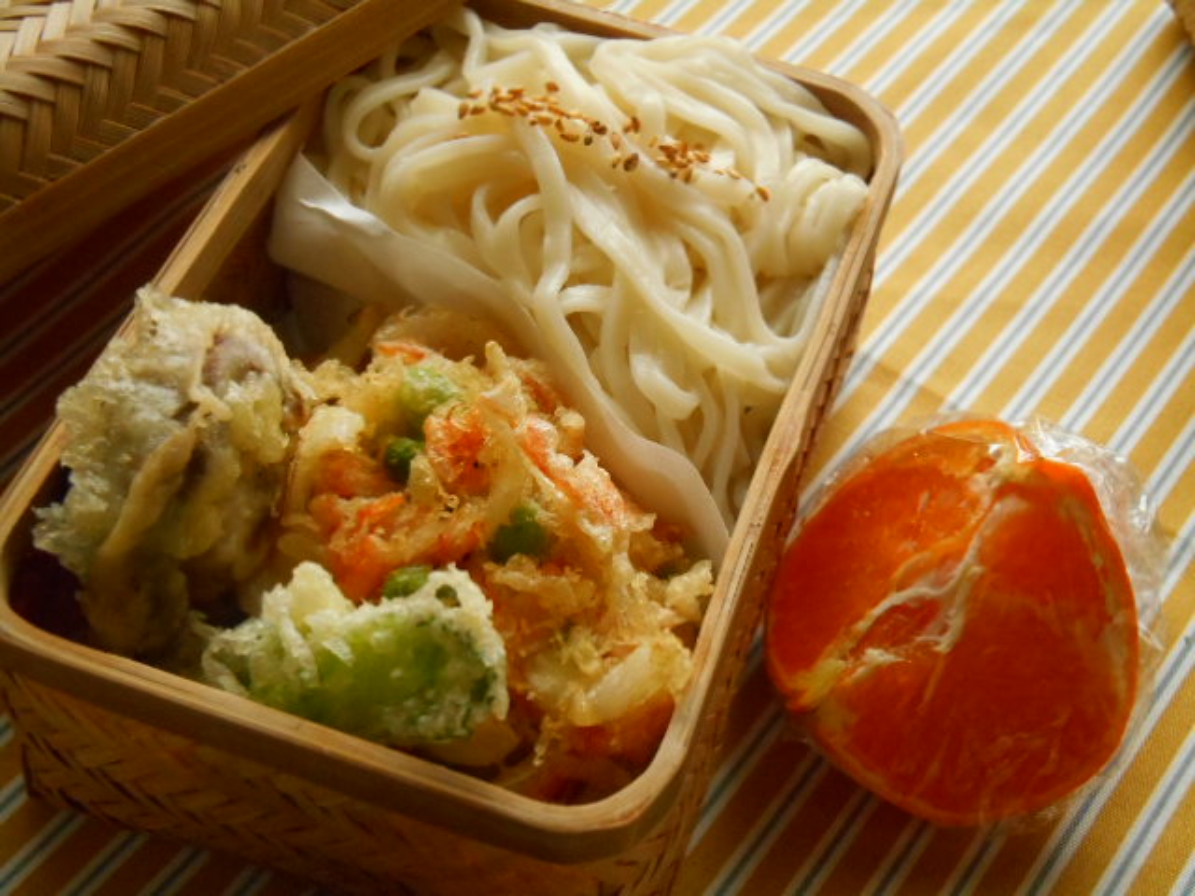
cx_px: 598
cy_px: 448
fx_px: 1830
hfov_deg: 36.2
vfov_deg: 27.5
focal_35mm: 53
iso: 800
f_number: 4.2
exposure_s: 1/200
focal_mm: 9.5
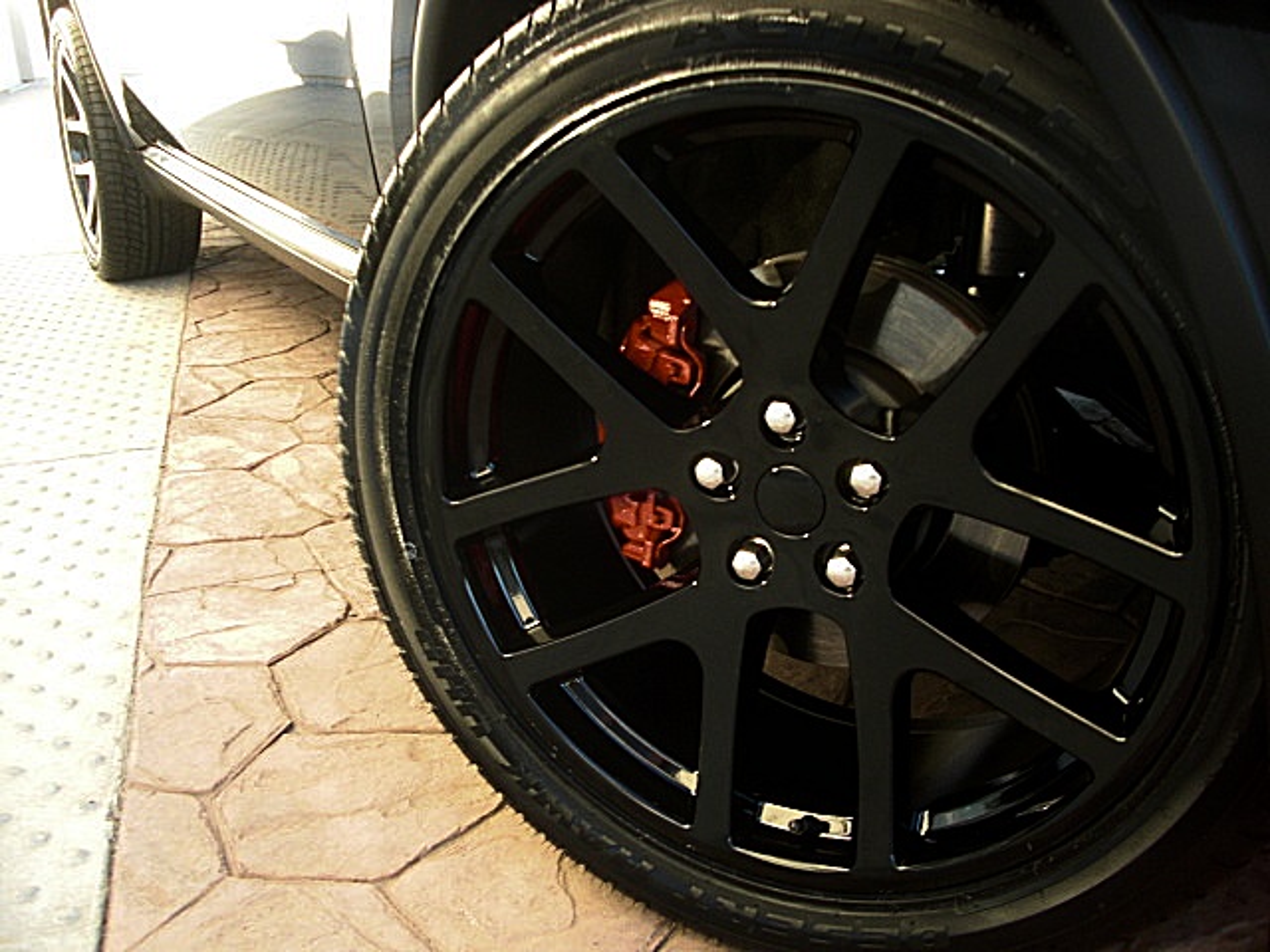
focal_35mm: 36
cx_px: 635
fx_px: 1321
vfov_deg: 39.7
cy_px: 476
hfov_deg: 51.4
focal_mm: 6.3
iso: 200
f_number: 2.8
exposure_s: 1/125
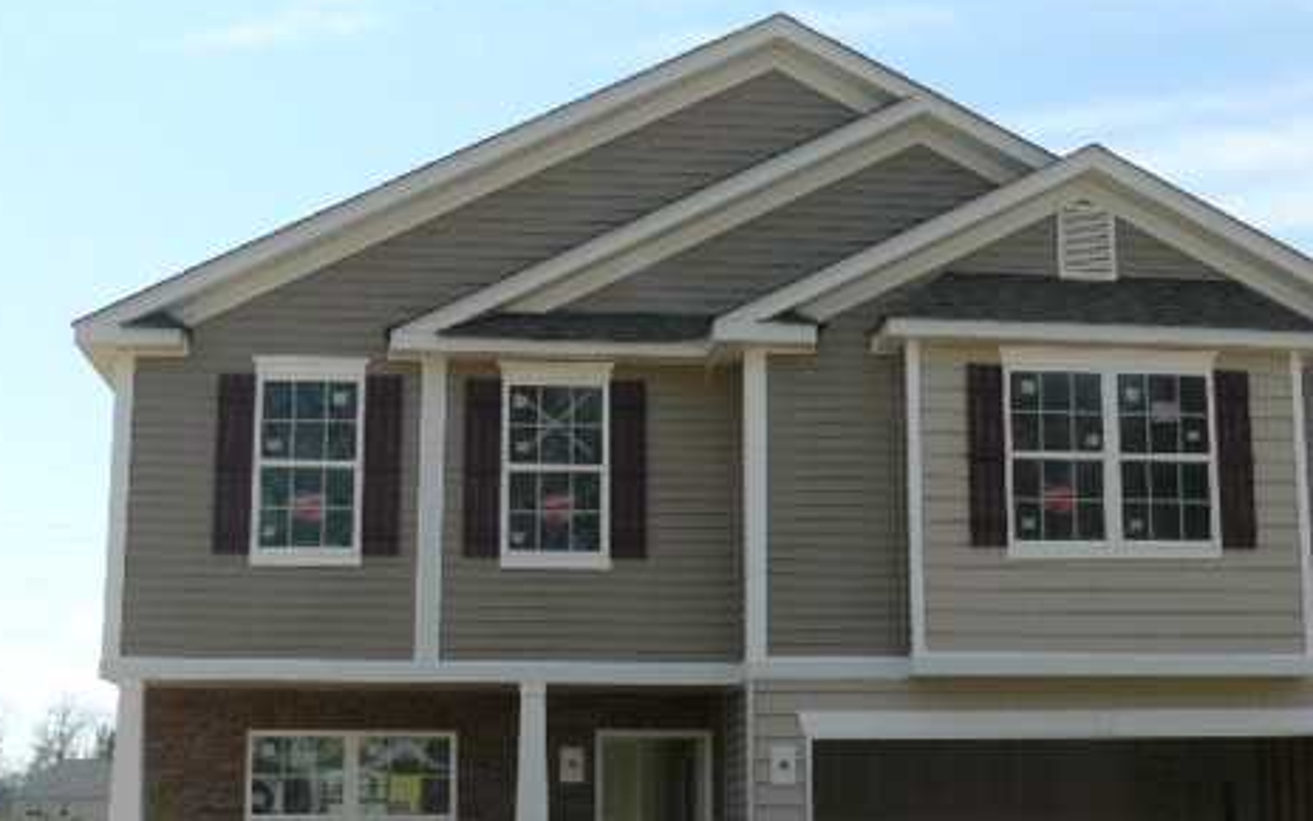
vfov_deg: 22.7
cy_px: 419
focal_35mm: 57
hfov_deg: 35.6
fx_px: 2040
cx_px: 773
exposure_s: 1/500
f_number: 5.6
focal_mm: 6
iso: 100
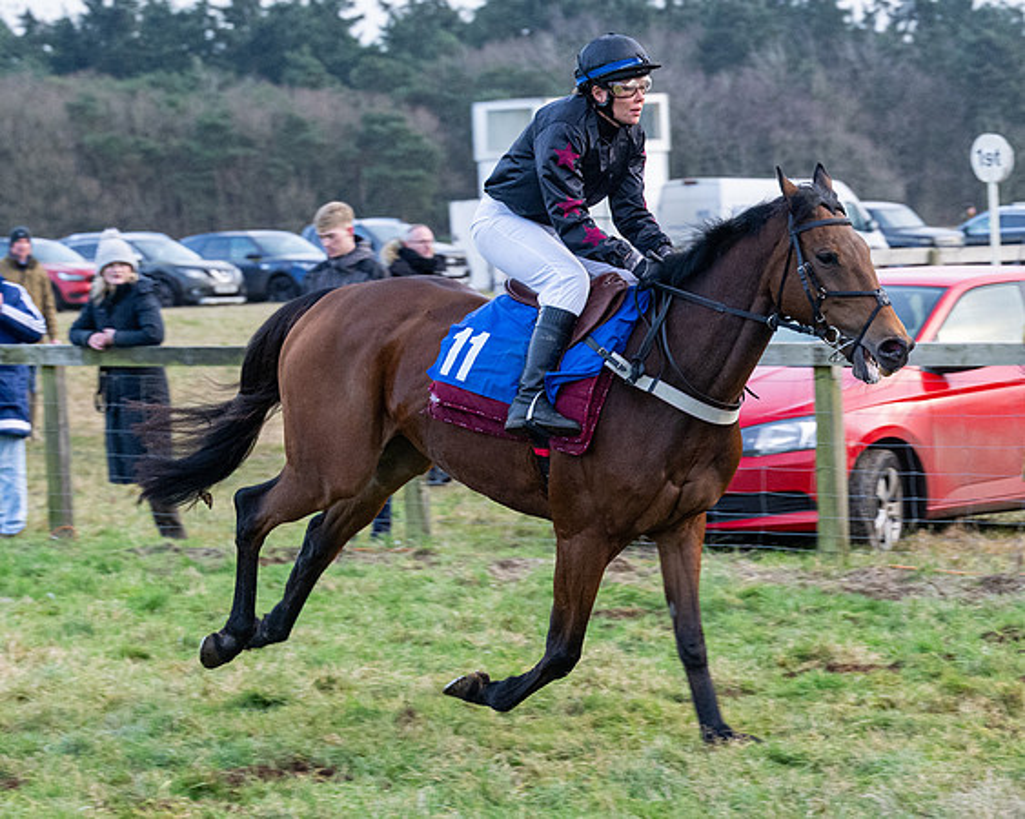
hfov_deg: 12.8
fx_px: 4579
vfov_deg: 10.2
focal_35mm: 151
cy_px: 460
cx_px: 654
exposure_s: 1/500
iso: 1250
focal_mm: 70
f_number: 4
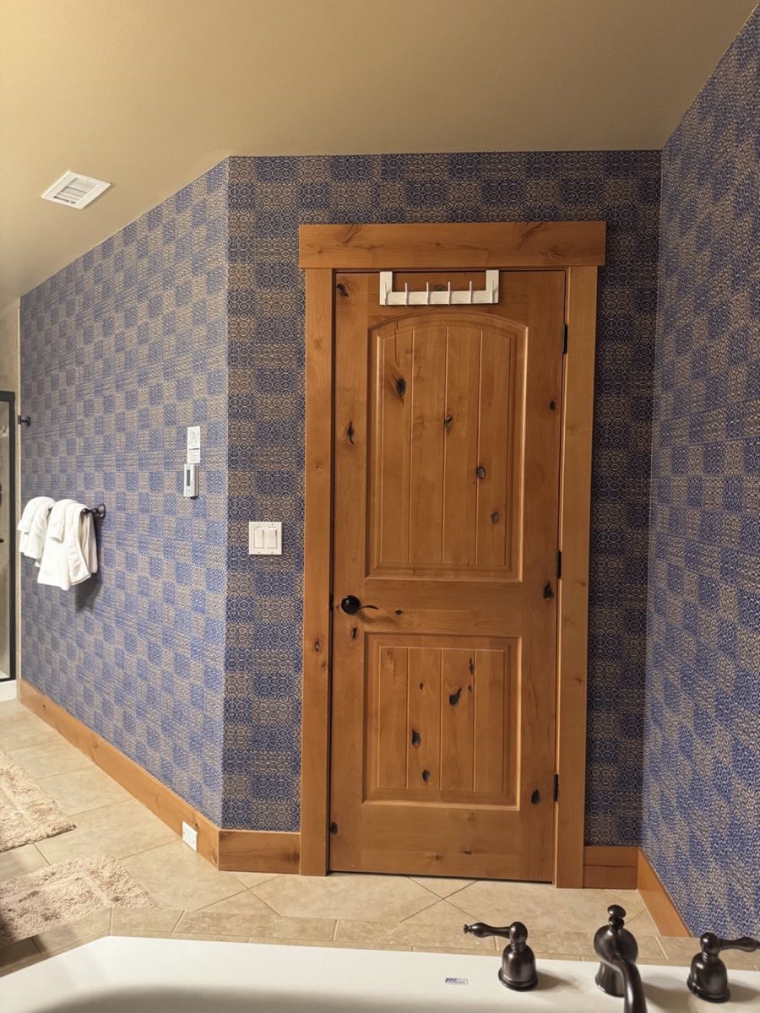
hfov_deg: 56.8
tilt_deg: -2.3
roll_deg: -0.7
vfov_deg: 71.6
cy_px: 506
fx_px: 703
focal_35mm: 24
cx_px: 380
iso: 800
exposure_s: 1/60
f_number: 1.78
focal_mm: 6.76
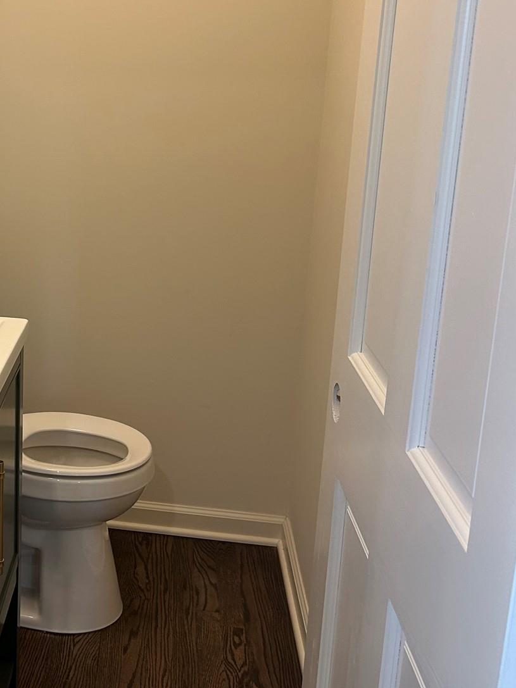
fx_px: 974
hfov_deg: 27.1
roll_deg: +0.3
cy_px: 248
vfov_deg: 38.6
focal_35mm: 49
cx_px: -61
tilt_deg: -13.5
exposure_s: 1/120
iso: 125
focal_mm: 5.7
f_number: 1.5
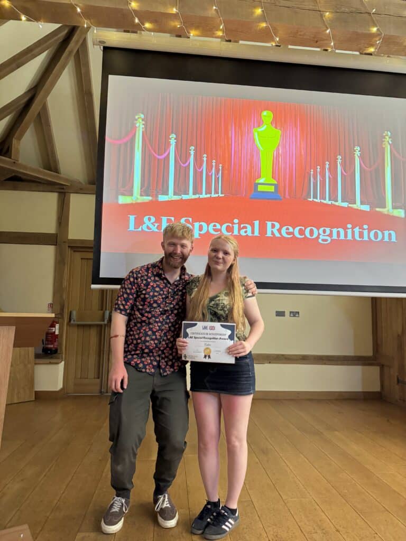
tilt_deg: +3.2
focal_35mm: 24
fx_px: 375
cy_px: 270
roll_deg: -2.5
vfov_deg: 71.6
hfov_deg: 56.8
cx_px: 203
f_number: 1.78
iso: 500
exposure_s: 1/57
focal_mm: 6.76
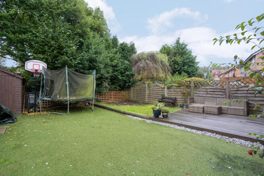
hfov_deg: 93.3
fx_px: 125
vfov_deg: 70.5
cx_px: 132
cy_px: 88
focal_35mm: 17
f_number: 4
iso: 500
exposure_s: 1/160
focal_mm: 17
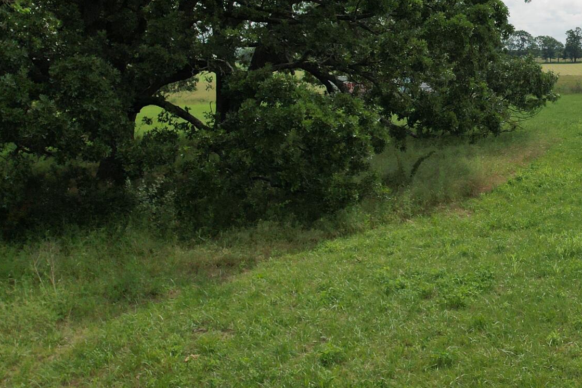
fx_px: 954
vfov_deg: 22.5
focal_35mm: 59
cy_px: 50
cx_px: 587
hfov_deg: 31.3
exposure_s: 1/500
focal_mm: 8.38
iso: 100
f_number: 2.8
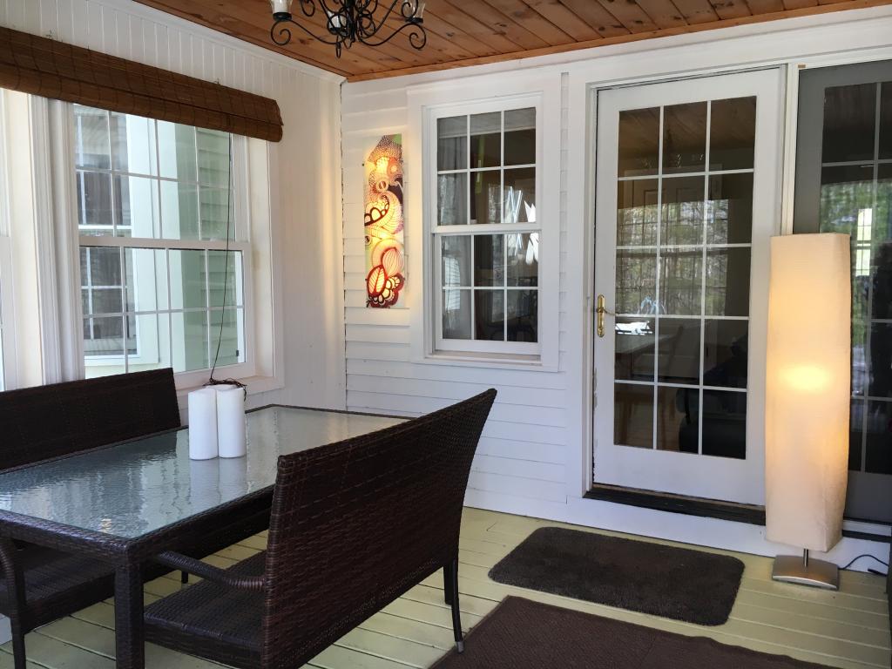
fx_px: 747
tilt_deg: -5.5
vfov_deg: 48.2
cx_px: 446
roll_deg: +0.5
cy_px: 334
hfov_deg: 61.7
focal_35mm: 29
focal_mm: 4.15
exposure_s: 1/40
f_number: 2.2
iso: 32
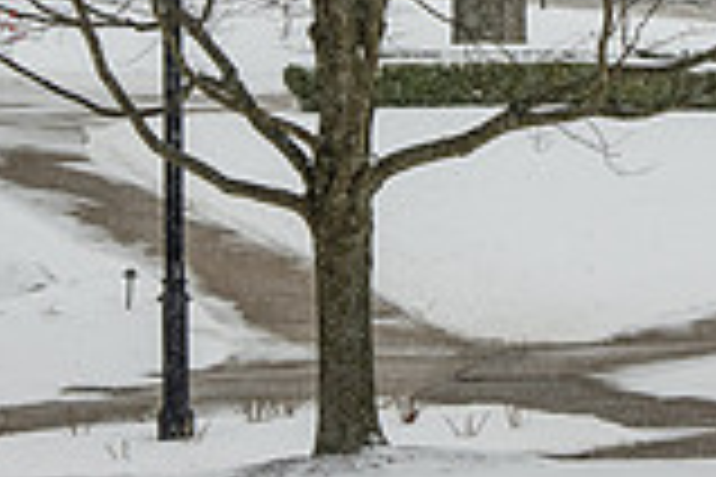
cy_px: -173
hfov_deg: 5.8
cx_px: 603
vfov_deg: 3.8
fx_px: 7120
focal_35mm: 358
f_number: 7.1
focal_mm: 98
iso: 400
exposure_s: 1/200
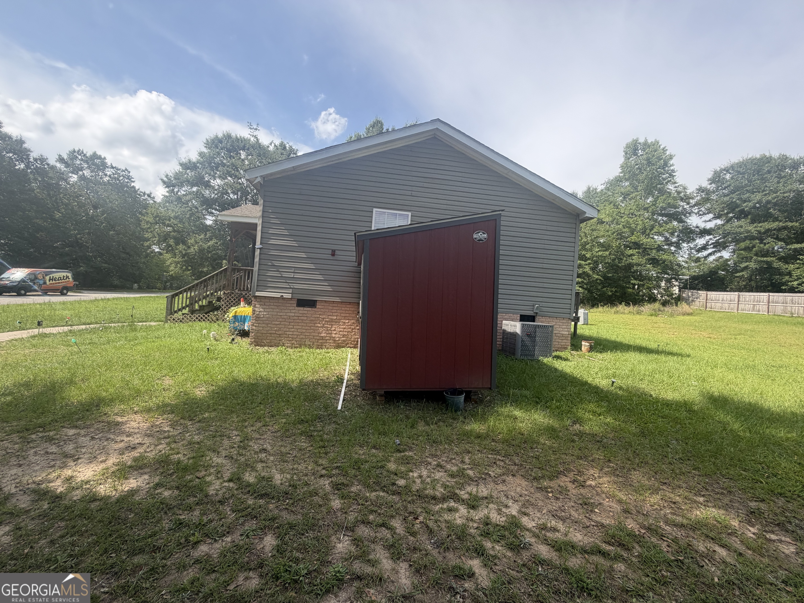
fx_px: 325
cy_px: 302
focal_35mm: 14
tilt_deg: +2.5
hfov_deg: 102.1
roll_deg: -3.7
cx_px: 402
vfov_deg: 85.7
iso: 40
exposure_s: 1/664
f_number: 2.2
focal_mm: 2.22
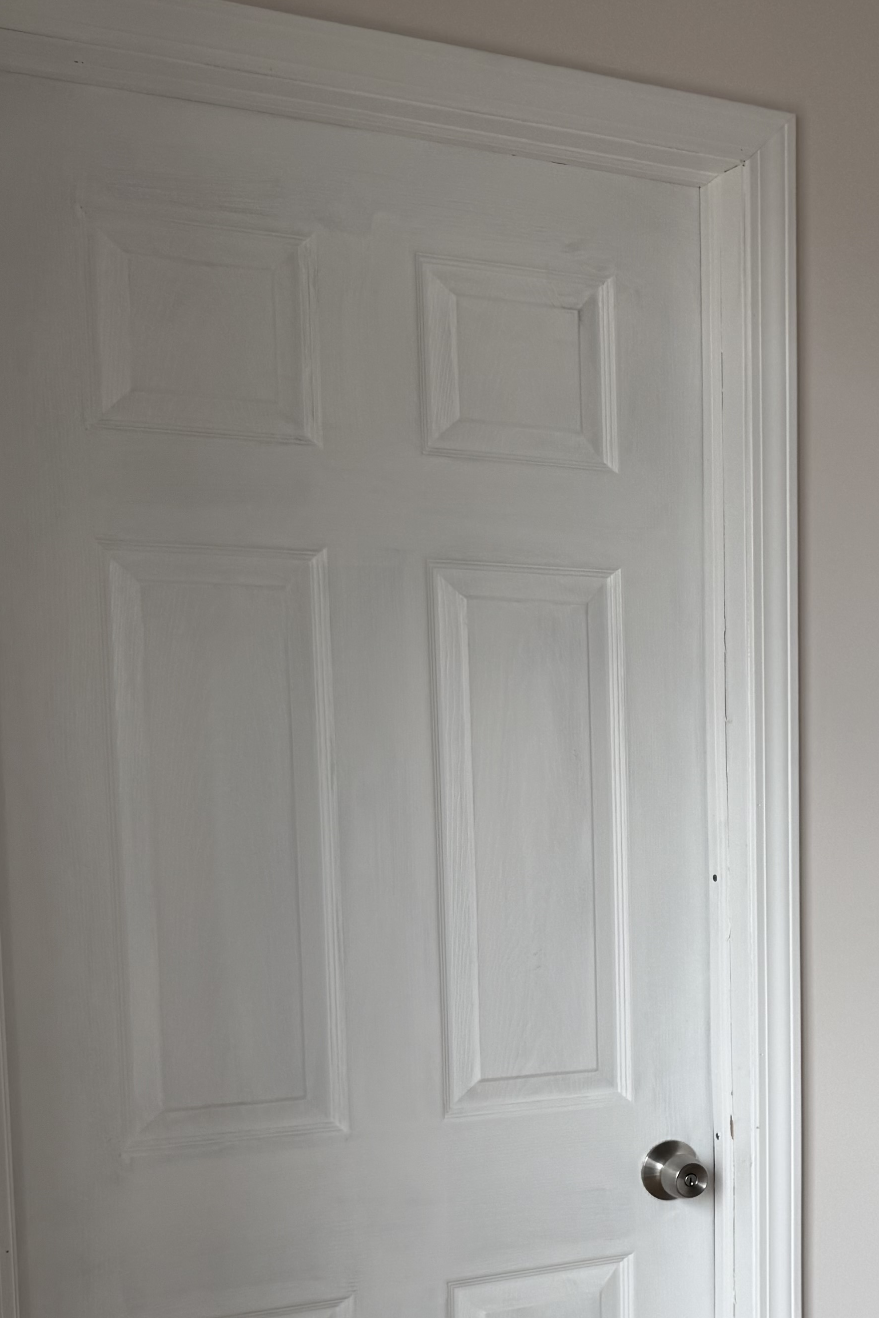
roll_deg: -0.2
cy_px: 997
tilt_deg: -5.4
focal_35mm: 54
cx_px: 969
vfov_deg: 36.0
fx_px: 1978
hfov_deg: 23.5
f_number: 1.78
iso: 80
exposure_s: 1/757
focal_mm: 6.76
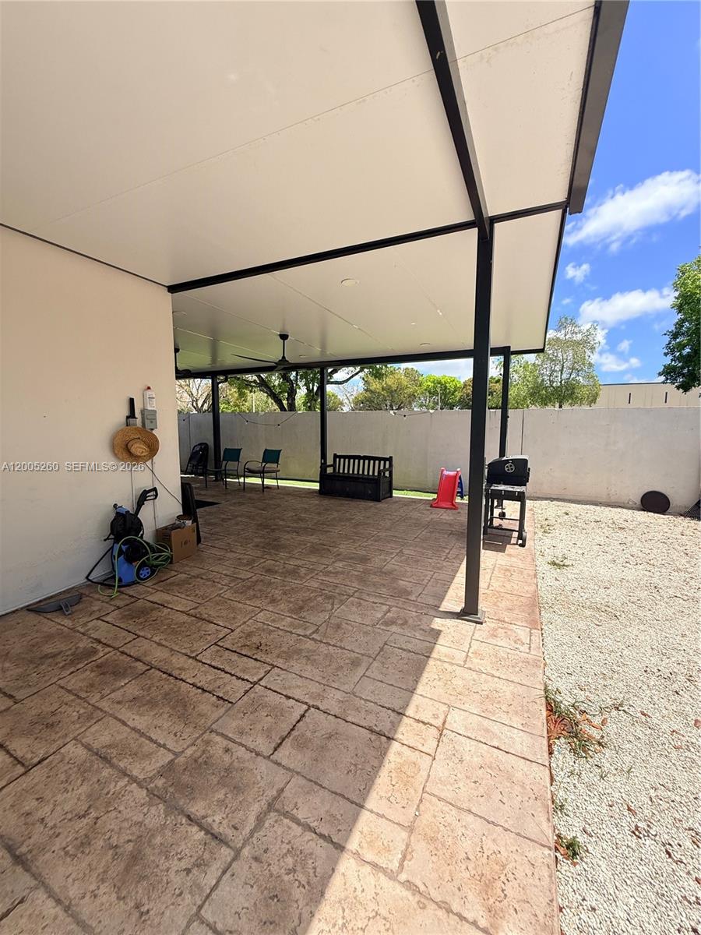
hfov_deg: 85.7
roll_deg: -1.5
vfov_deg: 102.1
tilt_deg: -5.9
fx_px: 378
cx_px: 350
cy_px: 468
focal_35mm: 14
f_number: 2.2
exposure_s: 1/1105
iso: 64
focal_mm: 2.22
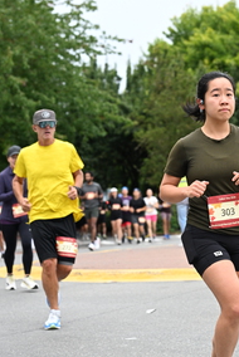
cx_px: 188
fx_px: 1172
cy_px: 162
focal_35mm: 118
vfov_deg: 17.3
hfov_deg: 11.6
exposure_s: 1/800
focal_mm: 61
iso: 1600
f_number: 4
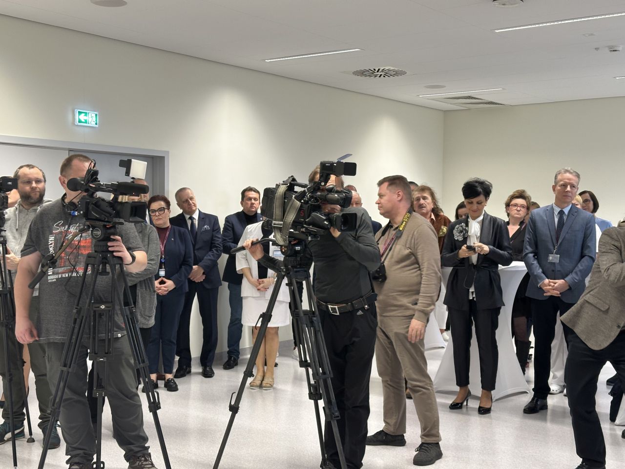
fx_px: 867
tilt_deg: -1.4
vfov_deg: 30.3
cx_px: 312
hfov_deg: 39.7
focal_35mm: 48
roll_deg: -1.2
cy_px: 234
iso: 64
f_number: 1.78
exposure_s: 1/50
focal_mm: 6.86
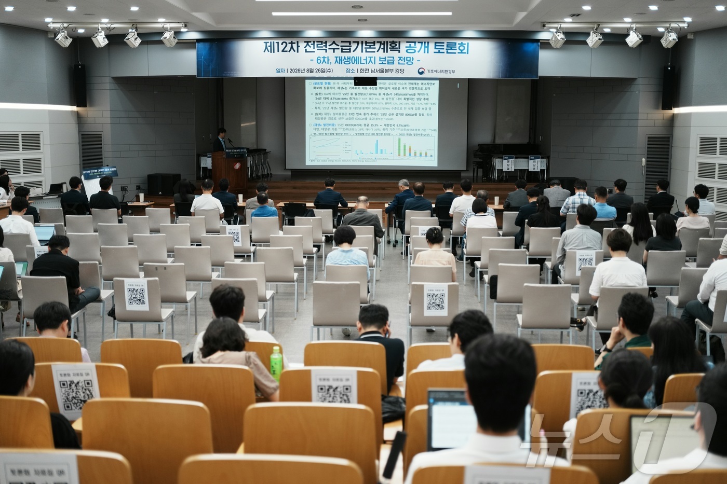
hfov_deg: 48.5
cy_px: 242
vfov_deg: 33.4
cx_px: 364
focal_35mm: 40
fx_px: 808
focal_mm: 40
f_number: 2.5
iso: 800
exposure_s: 1/400
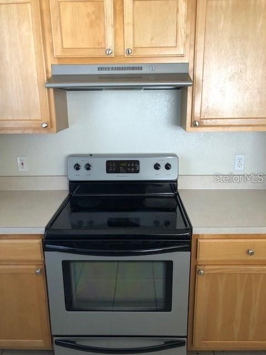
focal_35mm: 28
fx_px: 287
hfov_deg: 49.7
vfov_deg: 63.4
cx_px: 133
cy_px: 178
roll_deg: -0.2
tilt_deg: -16.2
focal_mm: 3.99
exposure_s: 1/24
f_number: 1.8
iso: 40
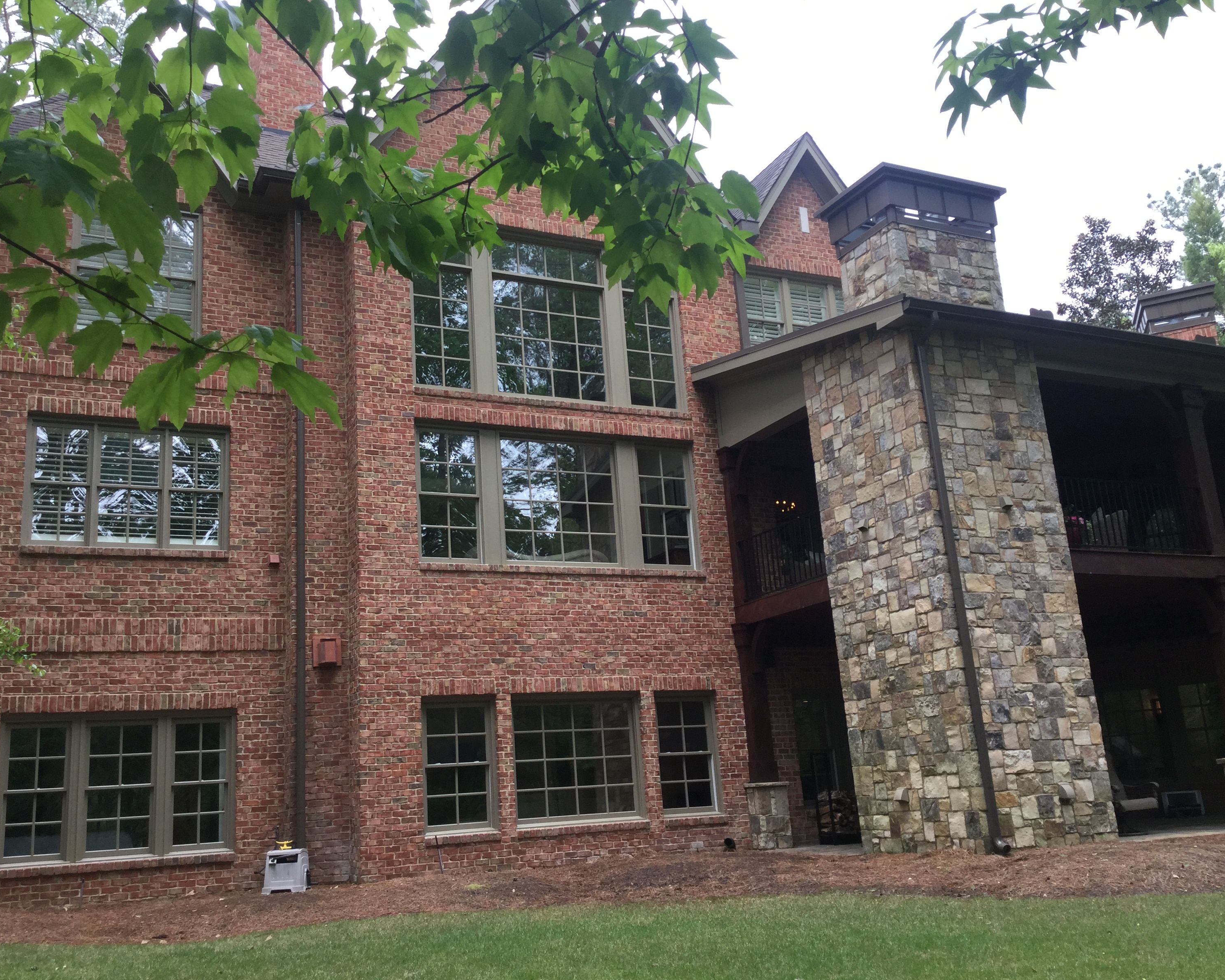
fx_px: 1196
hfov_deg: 54.2
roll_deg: +1.6
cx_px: 591
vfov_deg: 44.5
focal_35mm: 33
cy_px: 481
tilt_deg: +13.8
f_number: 2.4
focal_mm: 3.3
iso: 32
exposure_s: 1/120
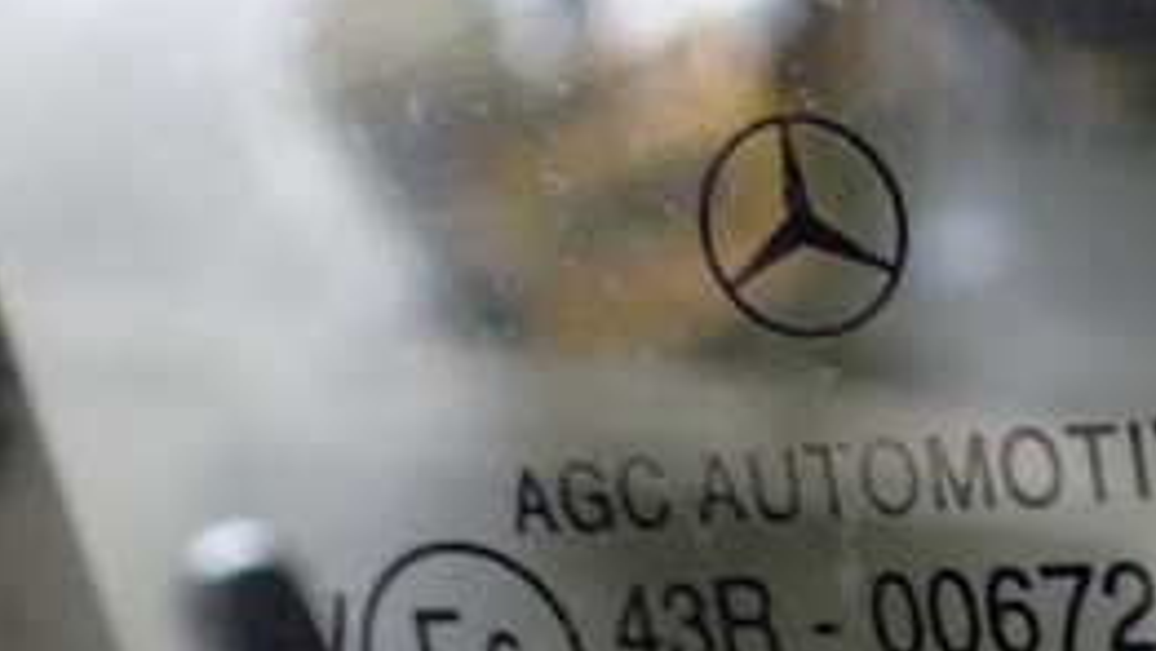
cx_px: 895
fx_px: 2300
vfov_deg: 16.1
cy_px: 412
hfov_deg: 27.7
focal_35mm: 75
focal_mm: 5.4
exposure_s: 1/40
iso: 800
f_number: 2.3
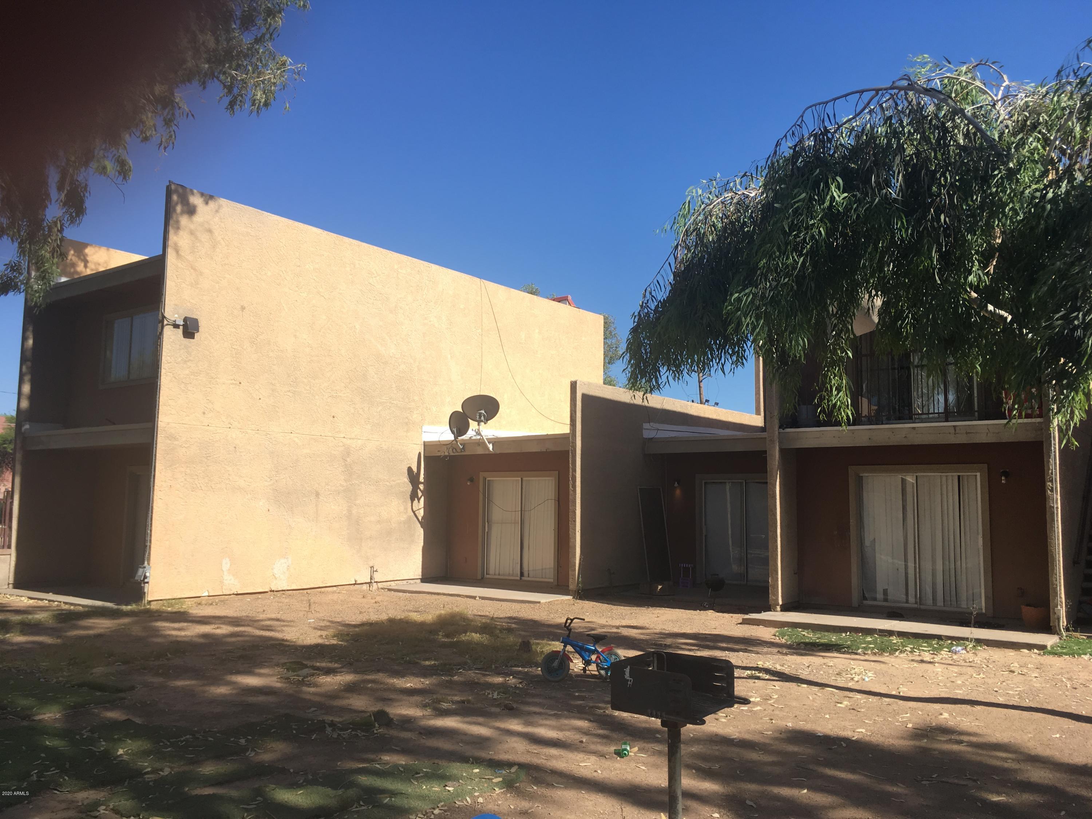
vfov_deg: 48.2
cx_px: 546
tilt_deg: +3.0
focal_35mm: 29
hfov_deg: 61.7
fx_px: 915
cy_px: 410
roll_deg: -1.0
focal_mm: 4.15
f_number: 2.2
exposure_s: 1/1054
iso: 25
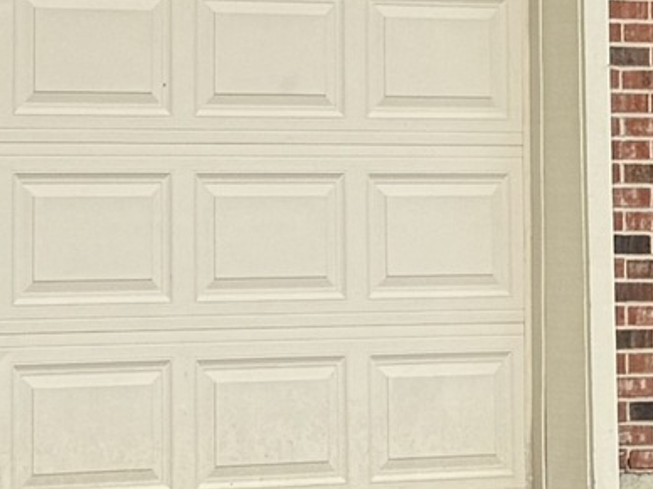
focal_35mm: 190
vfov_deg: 7.7
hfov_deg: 10.4
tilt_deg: +6.4
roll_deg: +0.3
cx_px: 170
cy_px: -220
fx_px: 3584
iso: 80
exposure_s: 1/1721
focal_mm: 6.76
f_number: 1.78
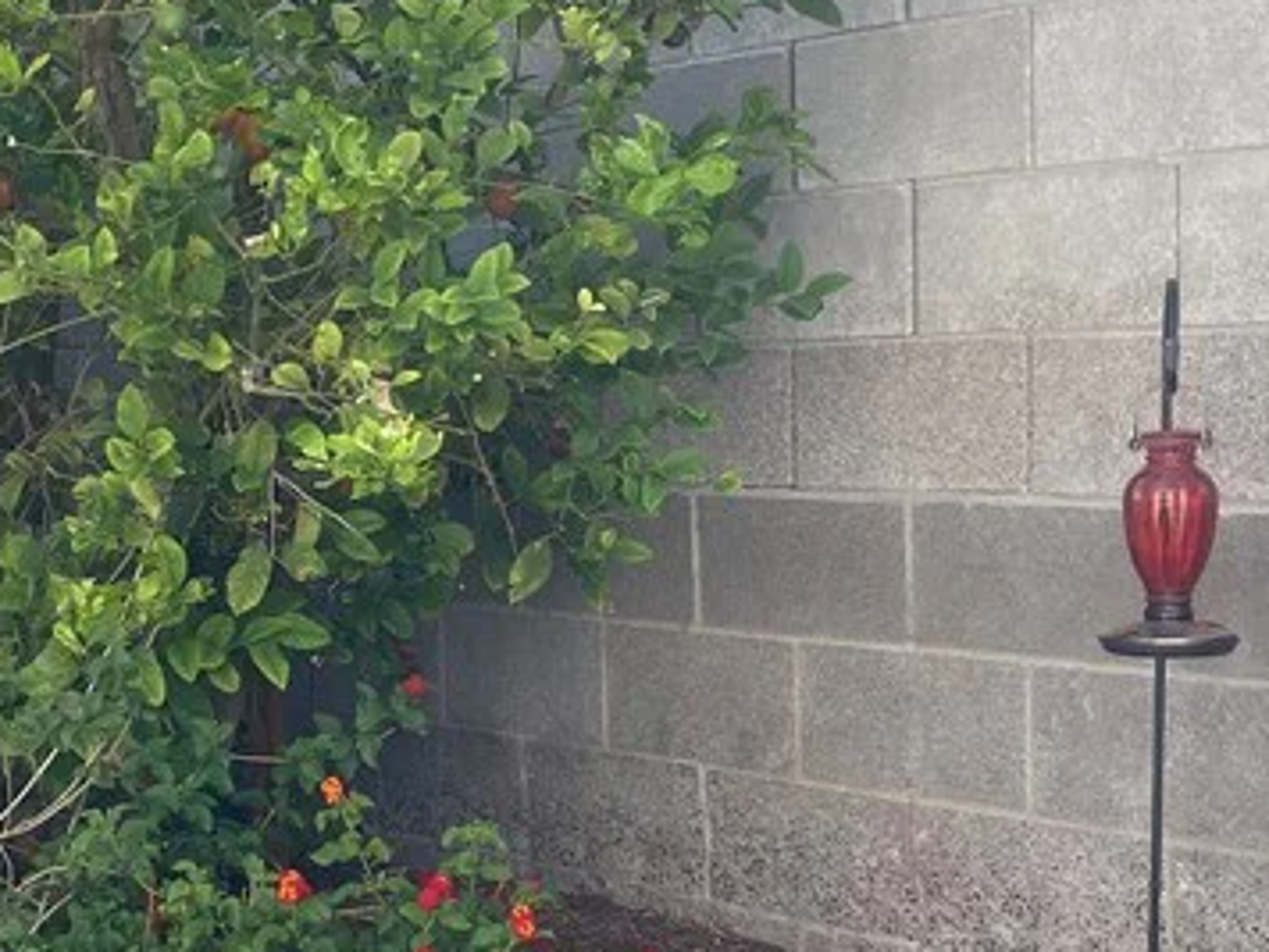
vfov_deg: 20.4
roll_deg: +0.3
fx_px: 2639
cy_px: 635
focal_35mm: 72
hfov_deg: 26.5
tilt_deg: -3.9
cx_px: 239
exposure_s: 1/855
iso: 32
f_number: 1.6
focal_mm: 5.1
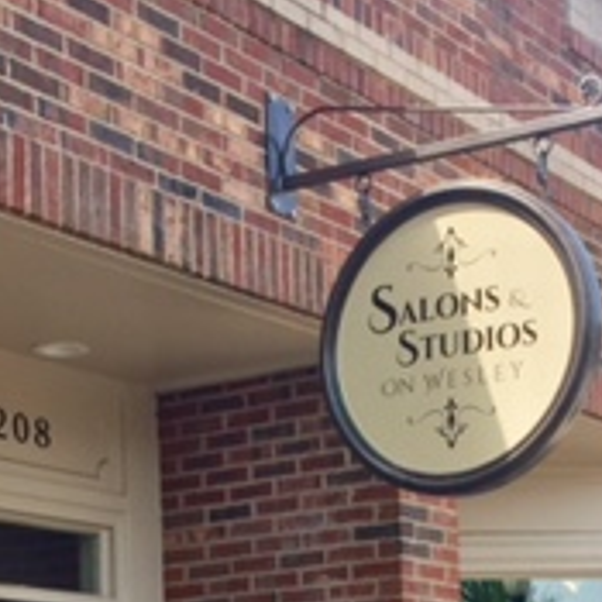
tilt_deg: +1.1
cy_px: 746
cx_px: 327
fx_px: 1849
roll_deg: +2.1
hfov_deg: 18.5
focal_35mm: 94
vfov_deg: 17.5
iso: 32
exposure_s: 1/565
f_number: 2.2
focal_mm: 4.15
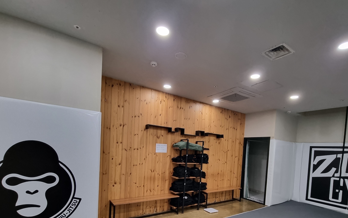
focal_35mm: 17
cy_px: 160
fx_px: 161
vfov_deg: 64.5
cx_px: 186
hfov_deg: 94.2
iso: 640
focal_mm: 2.2
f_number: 2.2
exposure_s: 1/24
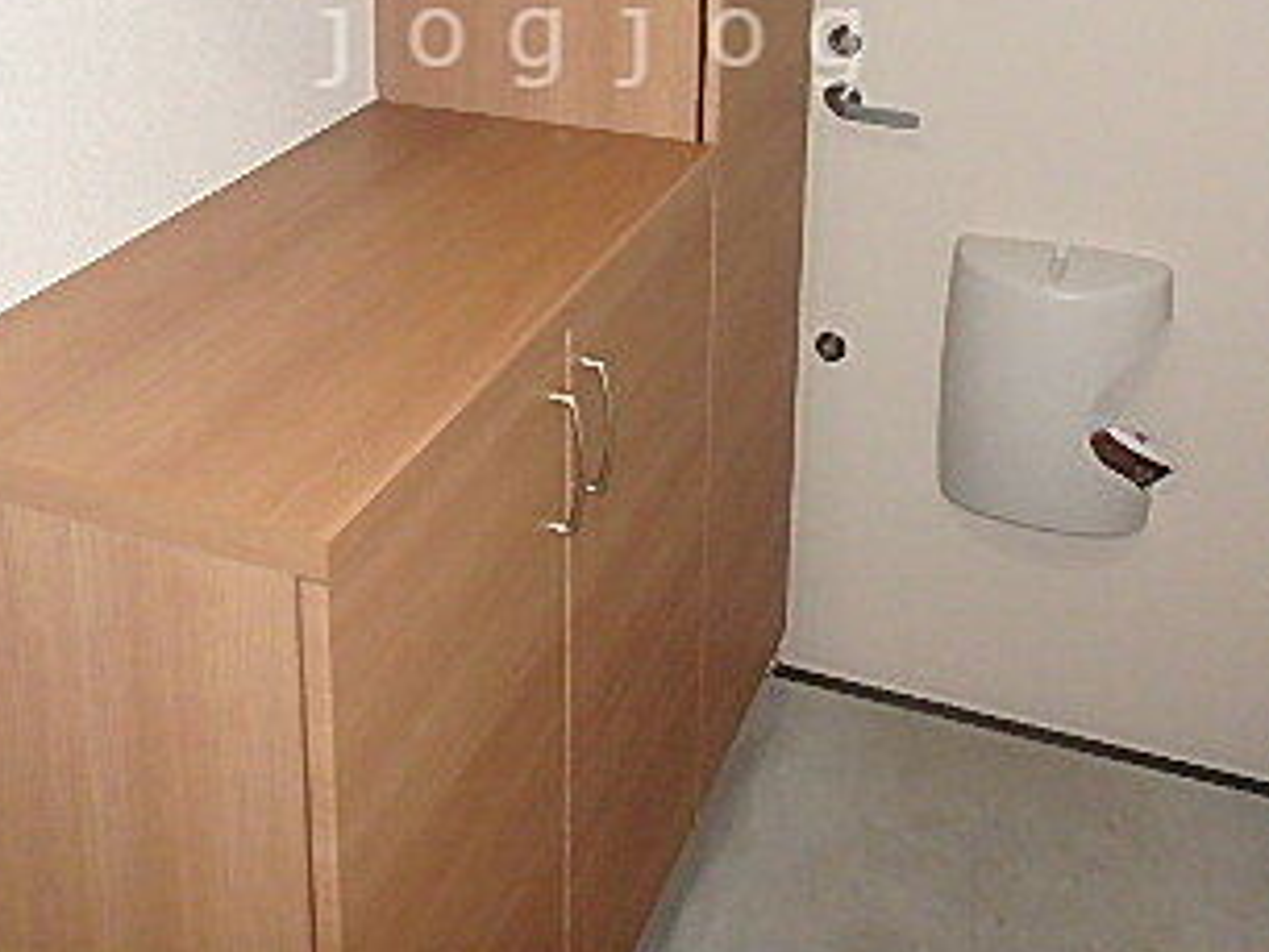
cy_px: 37
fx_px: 1614
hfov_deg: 42.9
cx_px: 599
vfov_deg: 30.9
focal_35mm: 44
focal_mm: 3.7
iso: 400
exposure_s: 1/30
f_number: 3.5
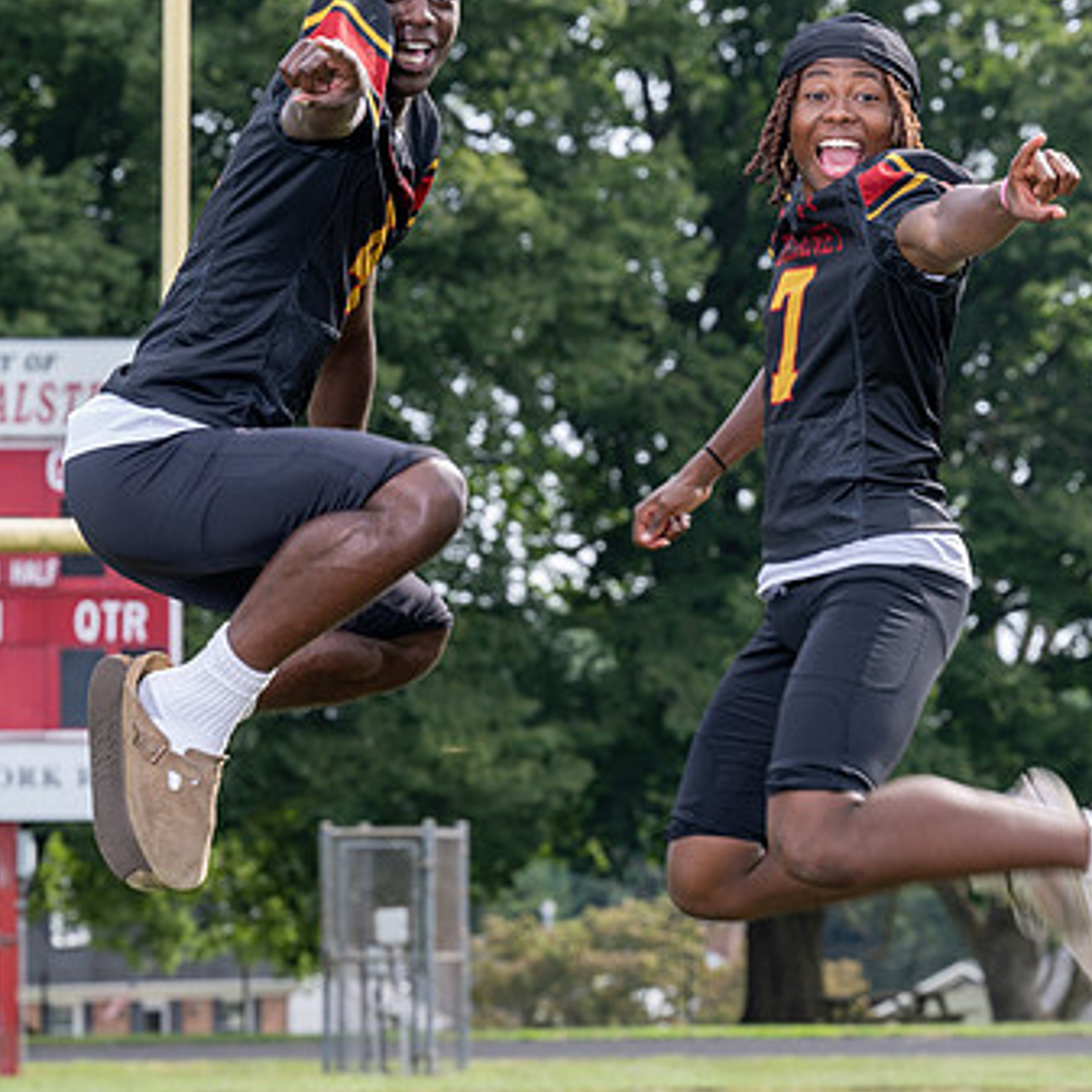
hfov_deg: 9.5
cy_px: 620
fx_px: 6567
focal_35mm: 184
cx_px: 842
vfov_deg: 9.5
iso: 100
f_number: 5.6
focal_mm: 91
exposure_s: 1/160
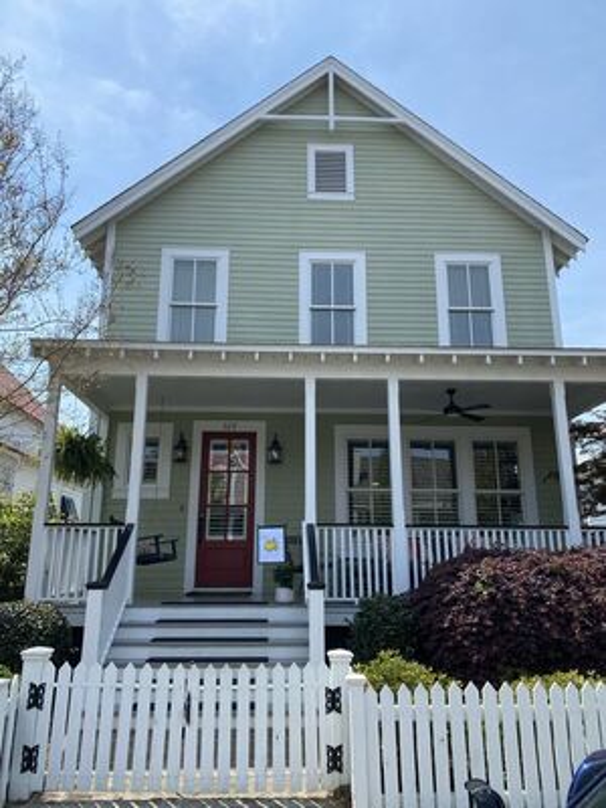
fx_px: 607
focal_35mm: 26
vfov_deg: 67.3
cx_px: 303
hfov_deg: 53.1
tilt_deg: +15.8
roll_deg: -0.6
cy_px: 404
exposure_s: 1/2513
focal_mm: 4.25
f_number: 1.8
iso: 32
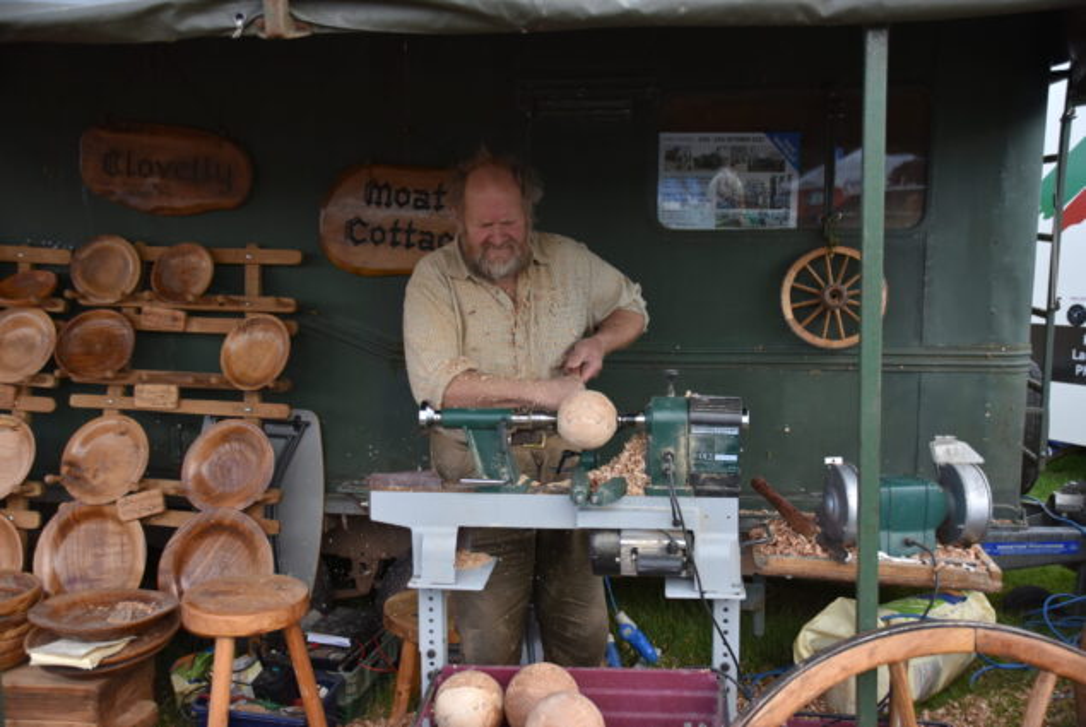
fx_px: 997
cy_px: 364
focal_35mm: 33
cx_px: 543
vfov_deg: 40.1
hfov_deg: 57.2
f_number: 4
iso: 400
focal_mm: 22
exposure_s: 1/1000
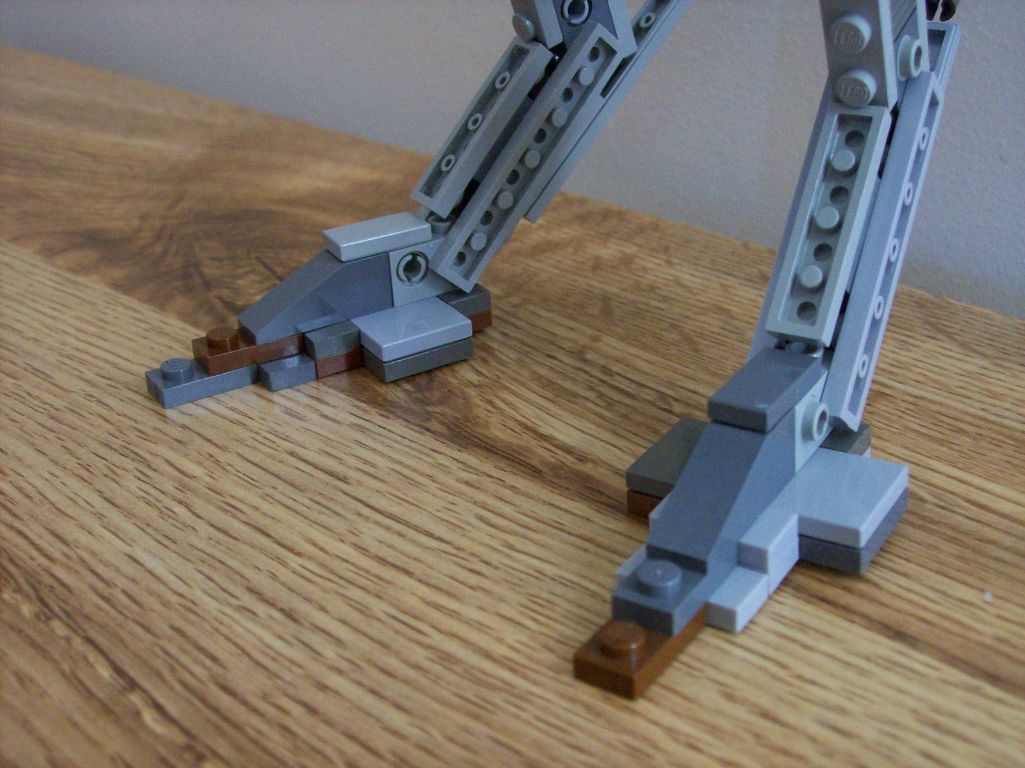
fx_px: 1332
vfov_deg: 32.2
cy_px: 384
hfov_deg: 42.1
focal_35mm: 45
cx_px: 512
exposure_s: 1/42
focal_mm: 7.6
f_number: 3
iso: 146
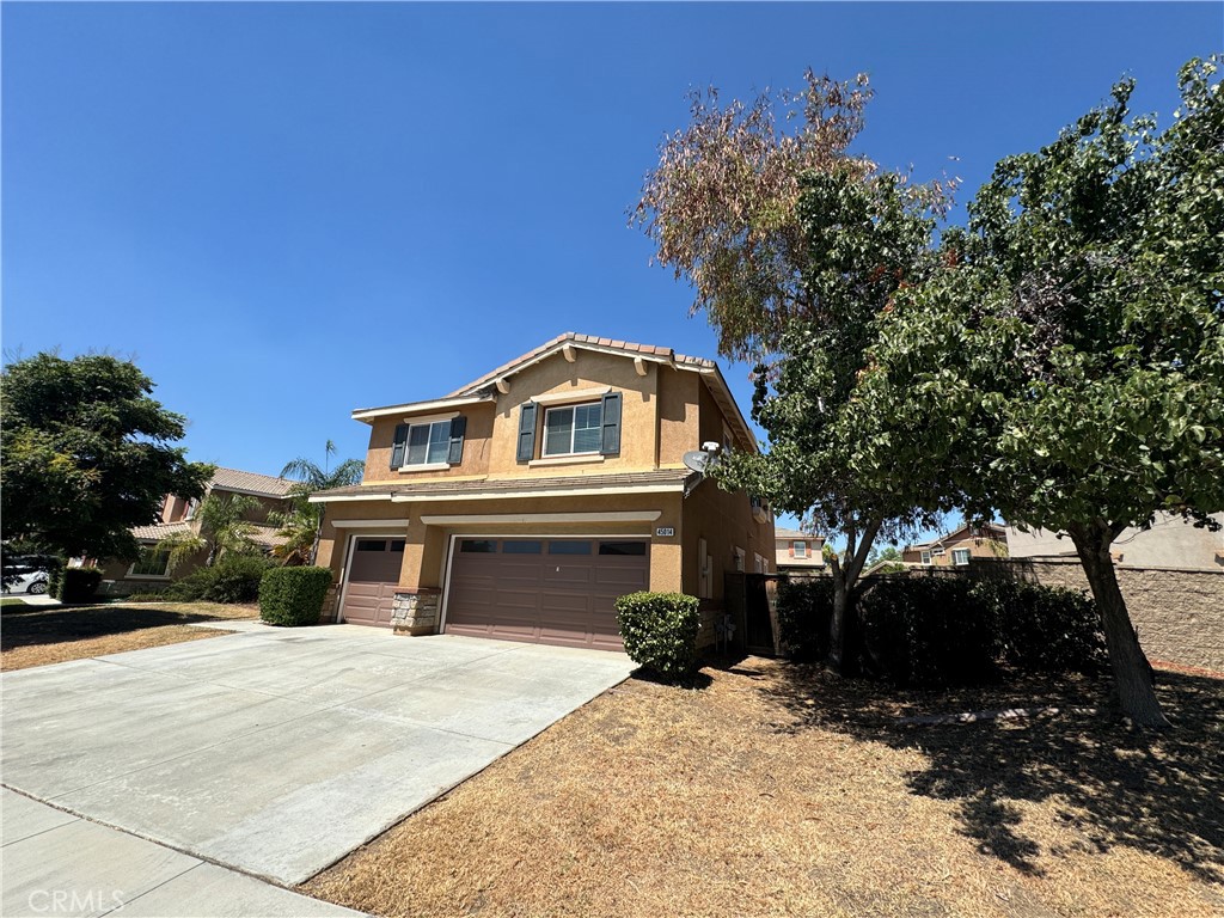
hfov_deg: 102.1
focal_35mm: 14
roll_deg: -3.0
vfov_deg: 85.7
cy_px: 459
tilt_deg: +16.5
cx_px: 612
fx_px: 495
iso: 40
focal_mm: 2.22
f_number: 2.2
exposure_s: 1/1672
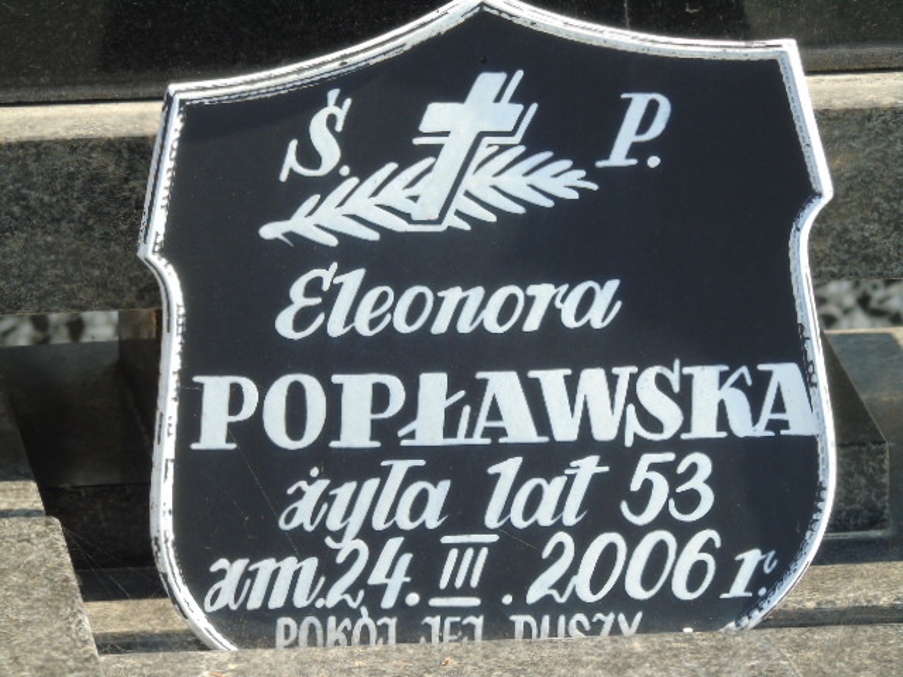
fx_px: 10878
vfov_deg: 3.6
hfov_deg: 4.8
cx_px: 452
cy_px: 338
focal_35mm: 417
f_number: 5.3
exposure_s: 1/125
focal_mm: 74
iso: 100
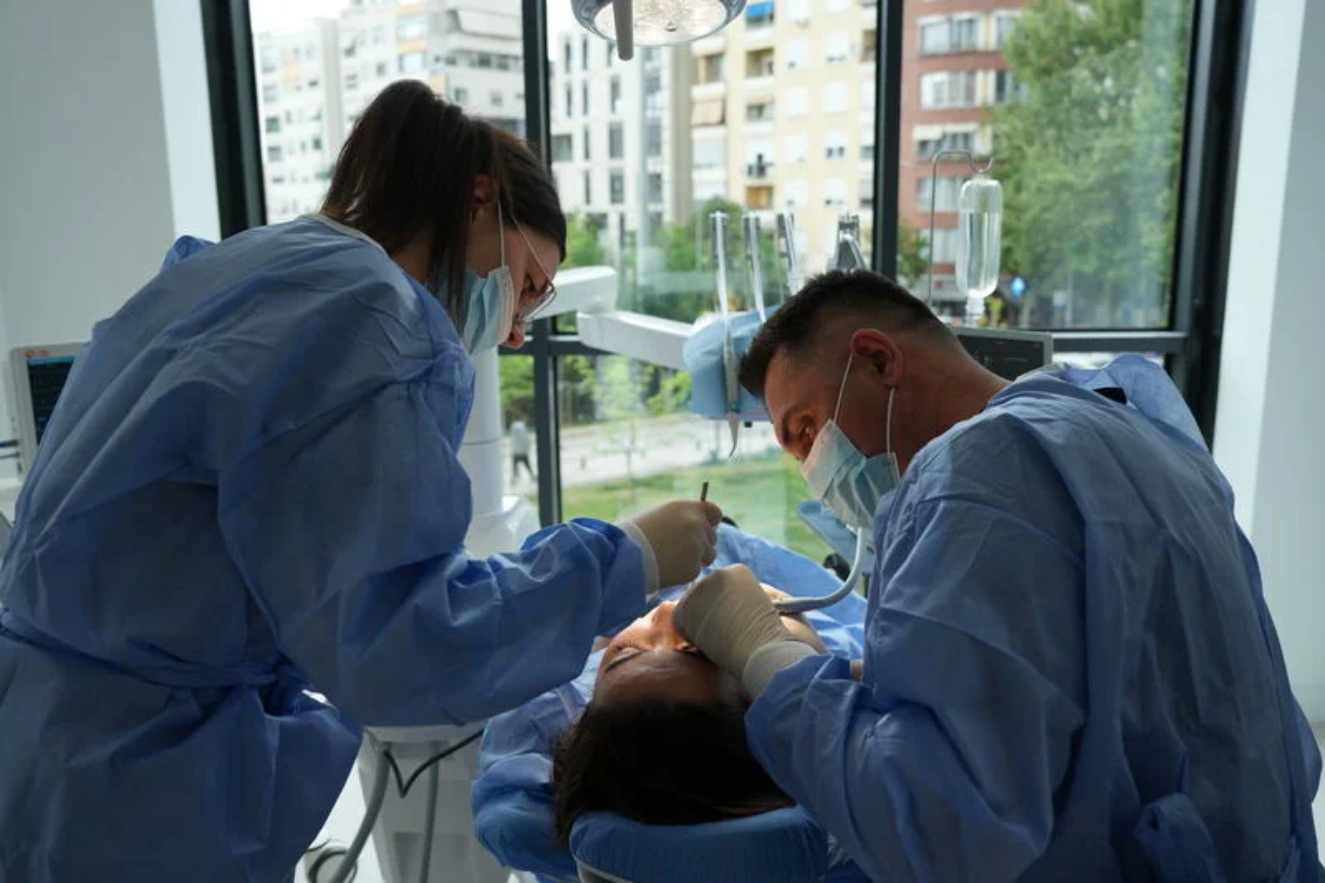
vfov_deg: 43.6
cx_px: 662
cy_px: 442
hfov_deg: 61.9
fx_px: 1104
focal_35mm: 30
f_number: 4.5
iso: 100
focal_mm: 30
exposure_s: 1/80
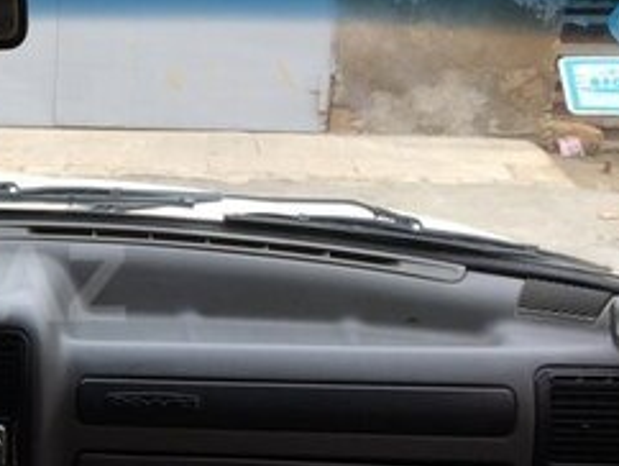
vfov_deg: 18.7
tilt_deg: -10.8
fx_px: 1414
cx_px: -136
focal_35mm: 79
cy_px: 283
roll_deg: -1.0
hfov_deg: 22.6
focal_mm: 4.15
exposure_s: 1/100
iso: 32
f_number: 2.2
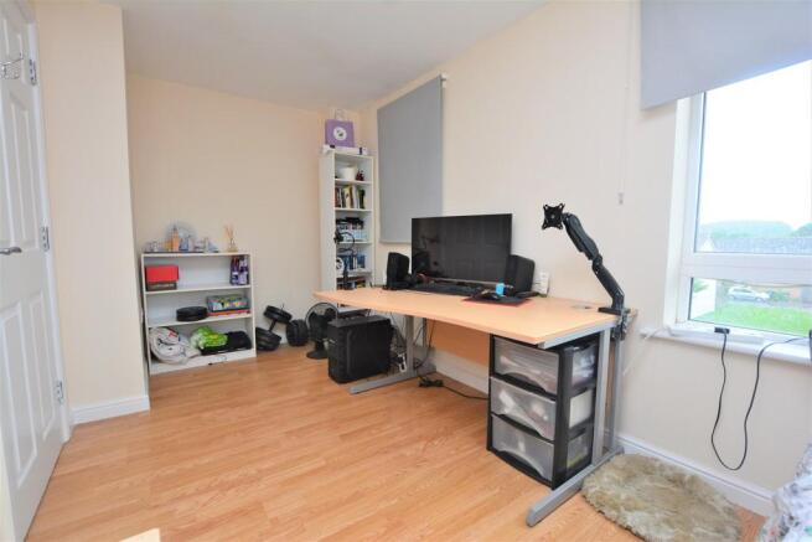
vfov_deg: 77.4
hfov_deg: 100.4
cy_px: 271
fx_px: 338
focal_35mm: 15
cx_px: 406
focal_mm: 10
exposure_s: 1/60
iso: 800
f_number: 7.1
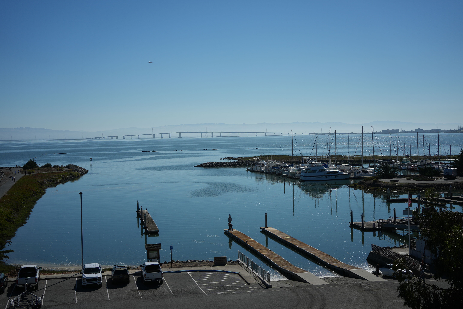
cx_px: 232
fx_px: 643
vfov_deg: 27.0
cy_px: 154
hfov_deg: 39.6
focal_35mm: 50
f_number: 4.5
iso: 160
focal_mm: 50
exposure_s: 1/3200
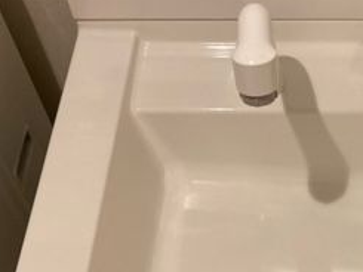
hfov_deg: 25.8
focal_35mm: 73
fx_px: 766
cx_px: 330
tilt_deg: -56.4
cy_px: 226
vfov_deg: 19.9
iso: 100
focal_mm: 3.99
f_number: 1.8
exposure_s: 1/60
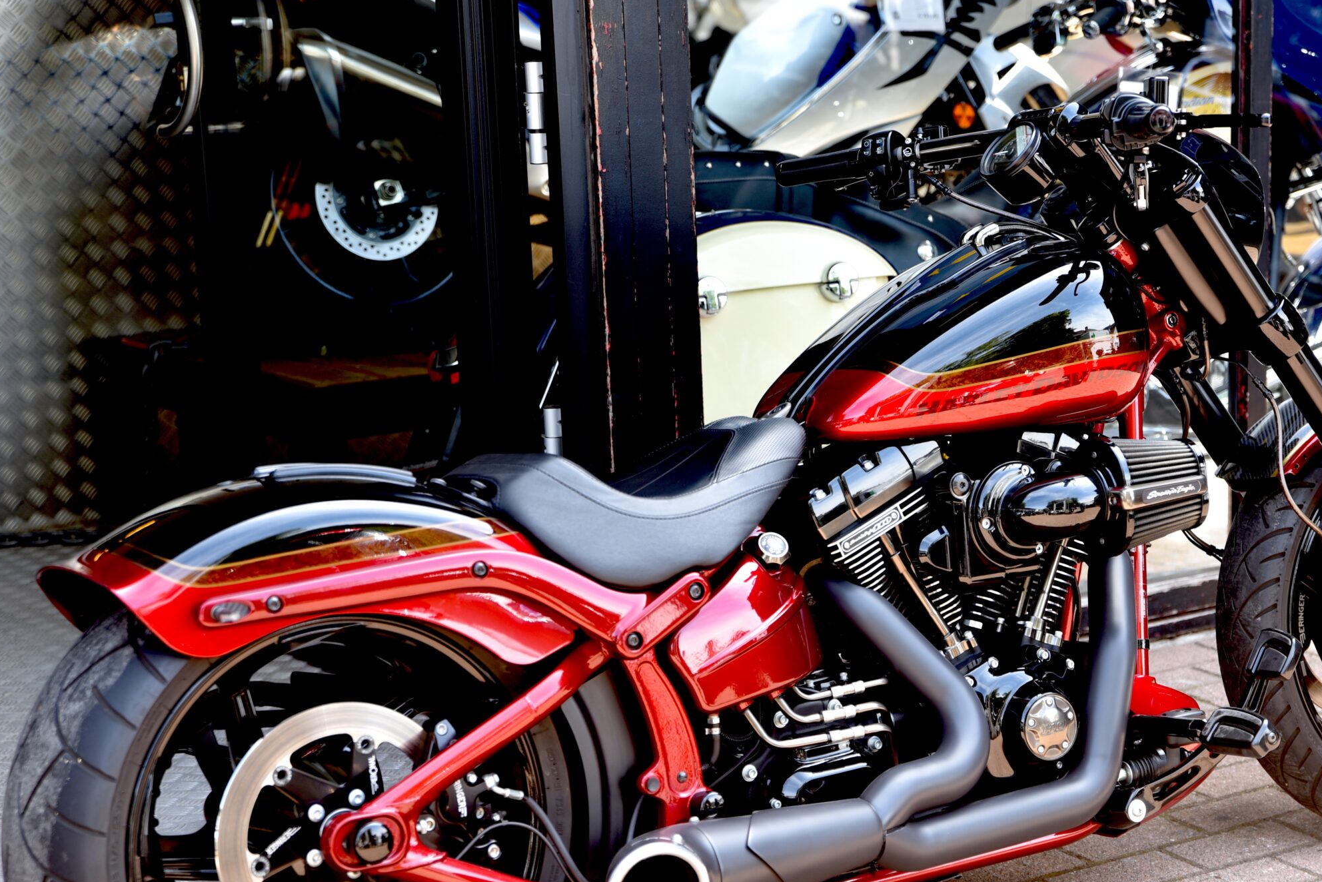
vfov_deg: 17.1
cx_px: 824
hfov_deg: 25.3
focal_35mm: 80
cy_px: 547
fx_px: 2938
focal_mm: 62
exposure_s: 1/60
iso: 100
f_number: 3.5
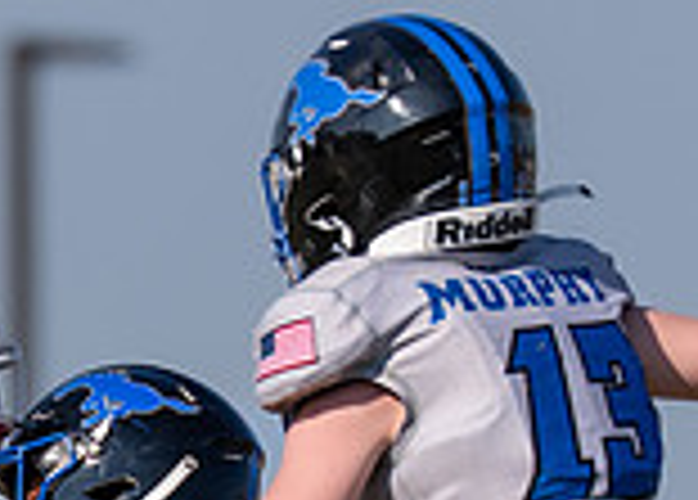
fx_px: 28492
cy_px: 803
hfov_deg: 1.4
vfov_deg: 1.0
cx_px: -124
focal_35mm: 1436
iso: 100
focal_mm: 200
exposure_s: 1/3200
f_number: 3.2
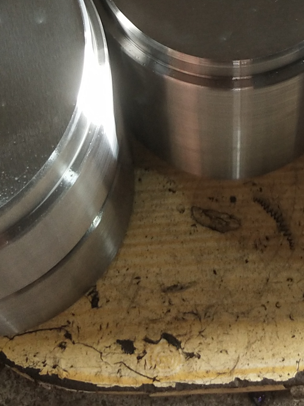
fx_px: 1252
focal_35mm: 107
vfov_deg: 17.0
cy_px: -162
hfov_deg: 13.8
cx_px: 242
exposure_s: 1/100
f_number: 1.8
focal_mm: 3.95
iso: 163
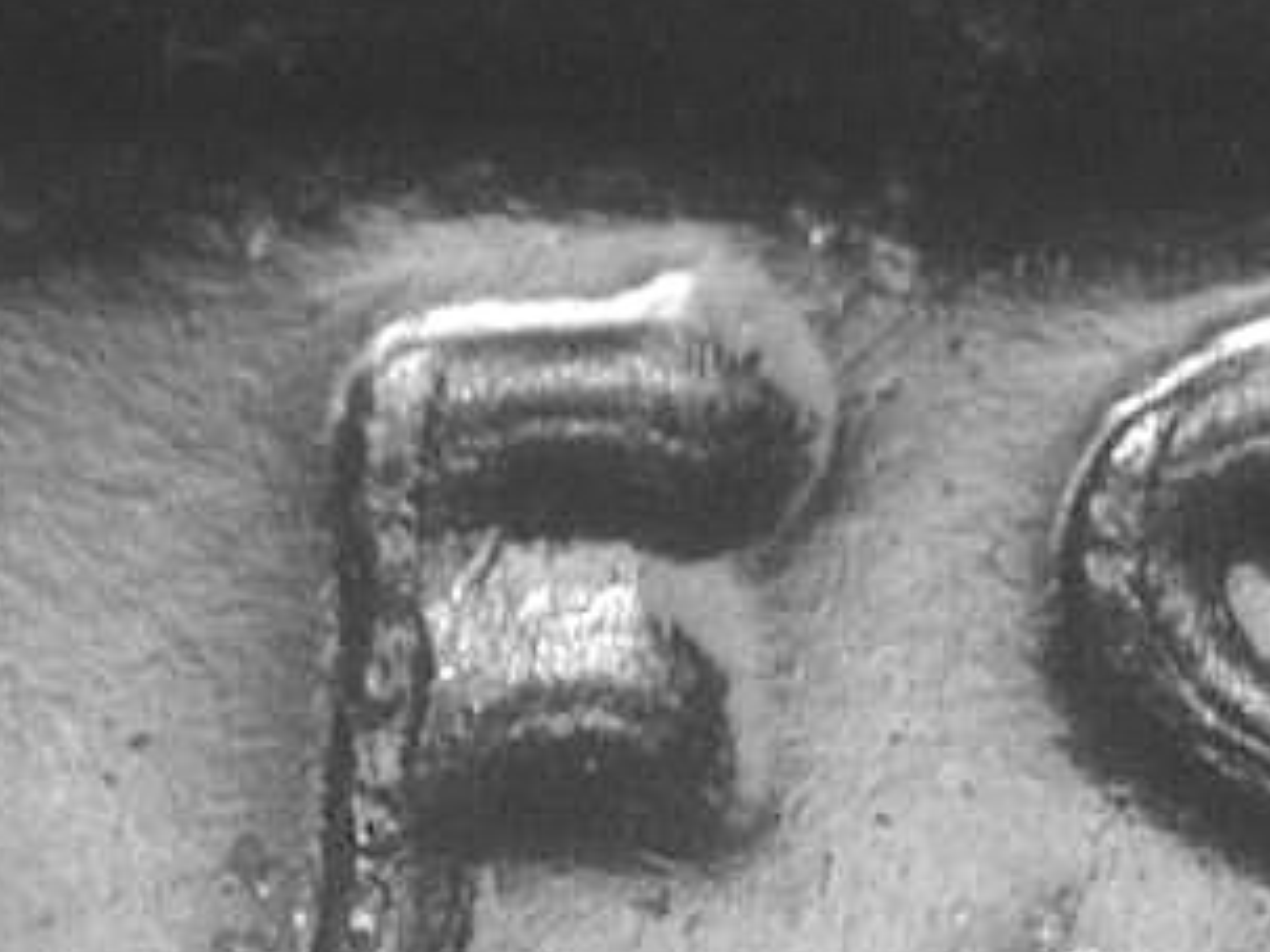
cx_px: 977
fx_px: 11919
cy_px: 713
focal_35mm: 325
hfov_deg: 6.1
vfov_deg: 4.6
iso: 148
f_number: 5.1
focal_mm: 32
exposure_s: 1/4.2
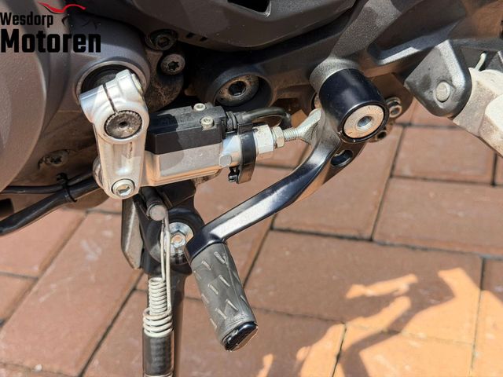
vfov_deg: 30.3
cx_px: 252
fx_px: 697
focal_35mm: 48
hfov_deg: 39.7
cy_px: 188
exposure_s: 1/1715
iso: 100
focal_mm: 6.76
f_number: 1.78
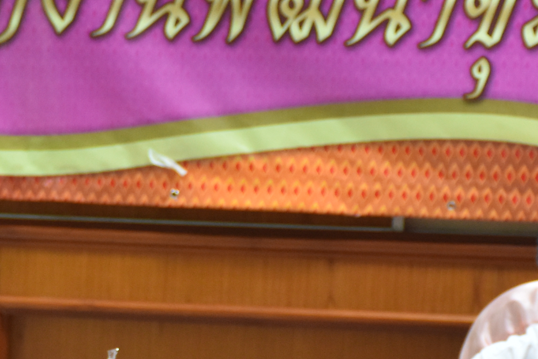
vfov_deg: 4.0
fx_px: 5111
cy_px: 453
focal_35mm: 342
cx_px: -132
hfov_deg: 6.0
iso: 1000
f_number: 5
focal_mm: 60
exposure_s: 1/60
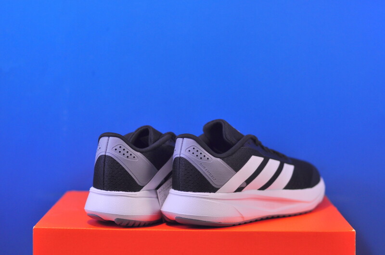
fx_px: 801
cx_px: 192
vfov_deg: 18.1
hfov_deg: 27.0
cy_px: 128
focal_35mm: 75
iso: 250
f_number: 2.5
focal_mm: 50
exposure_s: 1/320
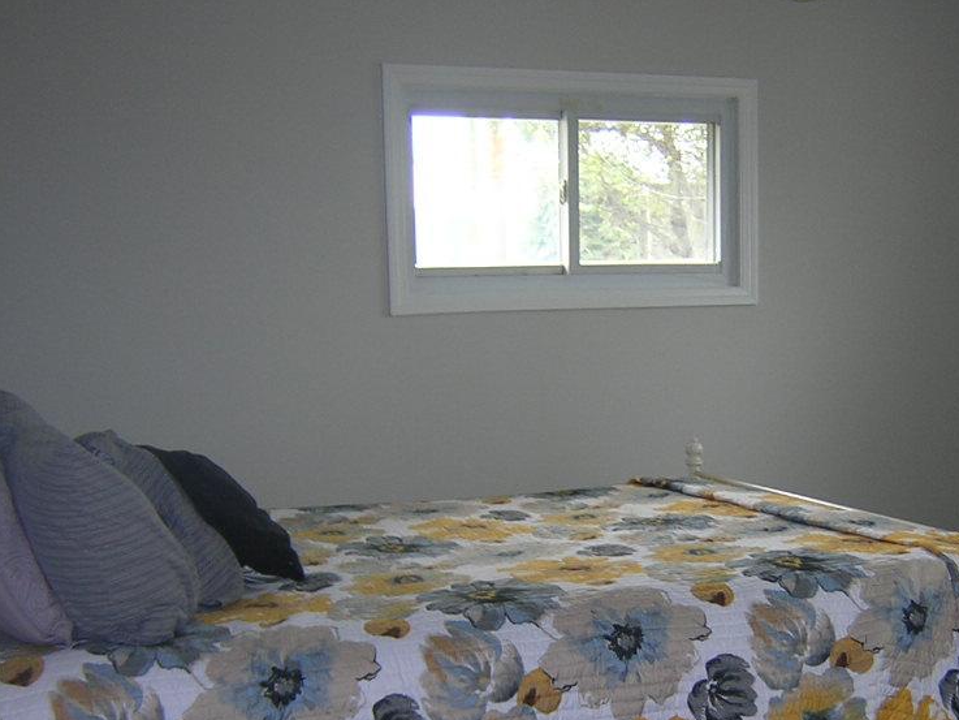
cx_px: 662
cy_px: 474
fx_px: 1385
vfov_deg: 28.9
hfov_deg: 37.6
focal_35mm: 50
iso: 100
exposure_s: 1/30
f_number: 2.6
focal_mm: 4.7
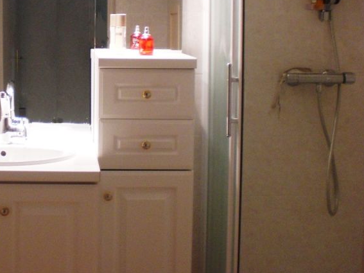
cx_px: 46
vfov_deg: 21.7
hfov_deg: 28.0
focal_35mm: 67
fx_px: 704
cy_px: 57
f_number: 3.1
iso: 100
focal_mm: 6.3
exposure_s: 1/13
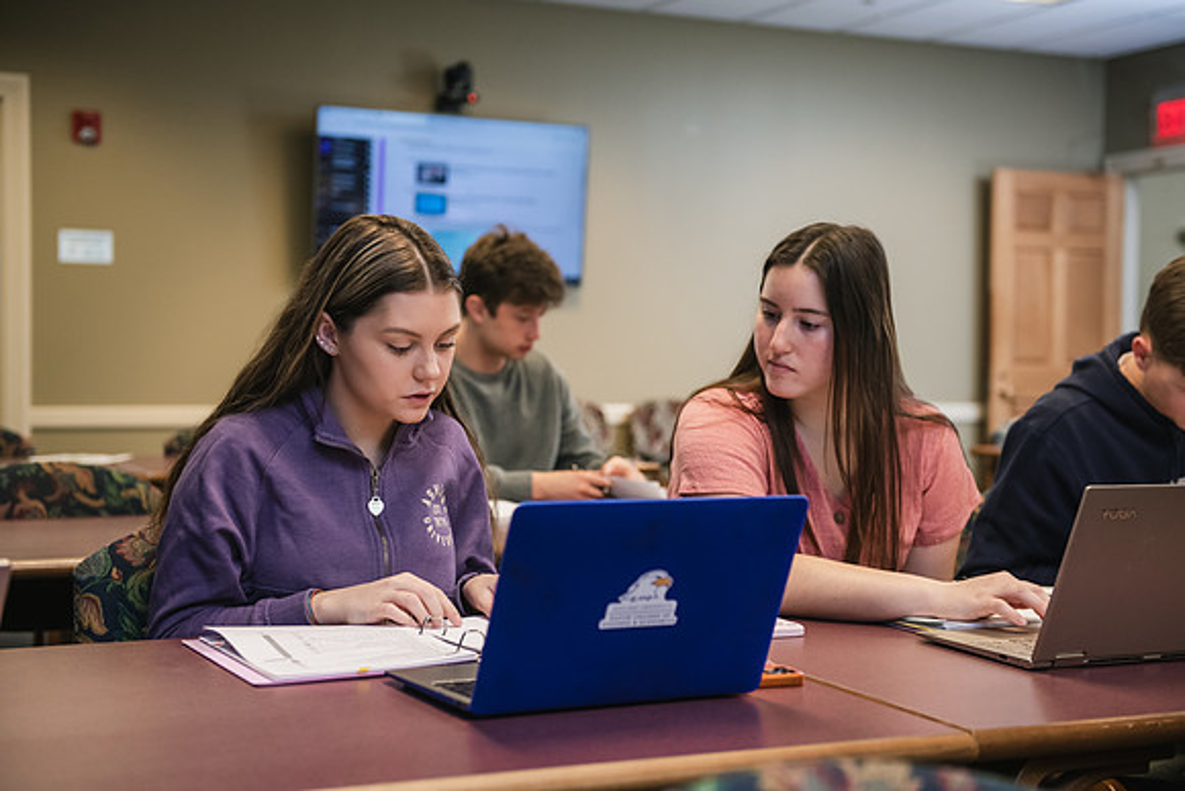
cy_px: 396
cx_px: 592
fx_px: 1811
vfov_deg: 24.6
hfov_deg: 36.2
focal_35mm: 55
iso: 1250
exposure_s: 1/200
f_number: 3.2
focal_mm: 55
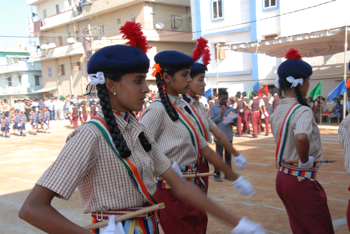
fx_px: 438
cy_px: 117
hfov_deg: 43.6
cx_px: 175
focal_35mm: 45
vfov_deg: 29.9
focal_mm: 30
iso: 250
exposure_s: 1/125
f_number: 8
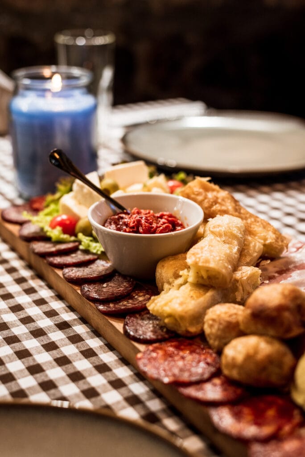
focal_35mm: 50
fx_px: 635
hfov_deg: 27.0
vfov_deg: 39.6
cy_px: 228
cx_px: 152
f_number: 3.2
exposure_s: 1/100
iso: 400
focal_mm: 50
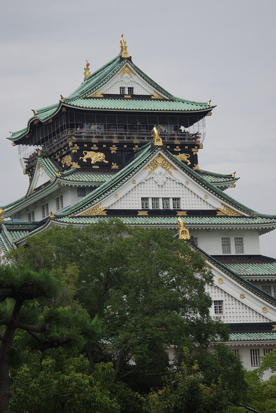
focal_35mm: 150
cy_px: 206
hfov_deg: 9.2
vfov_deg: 13.7
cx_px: 138
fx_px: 1724
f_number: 5.6
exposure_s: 1/500
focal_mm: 100
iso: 80
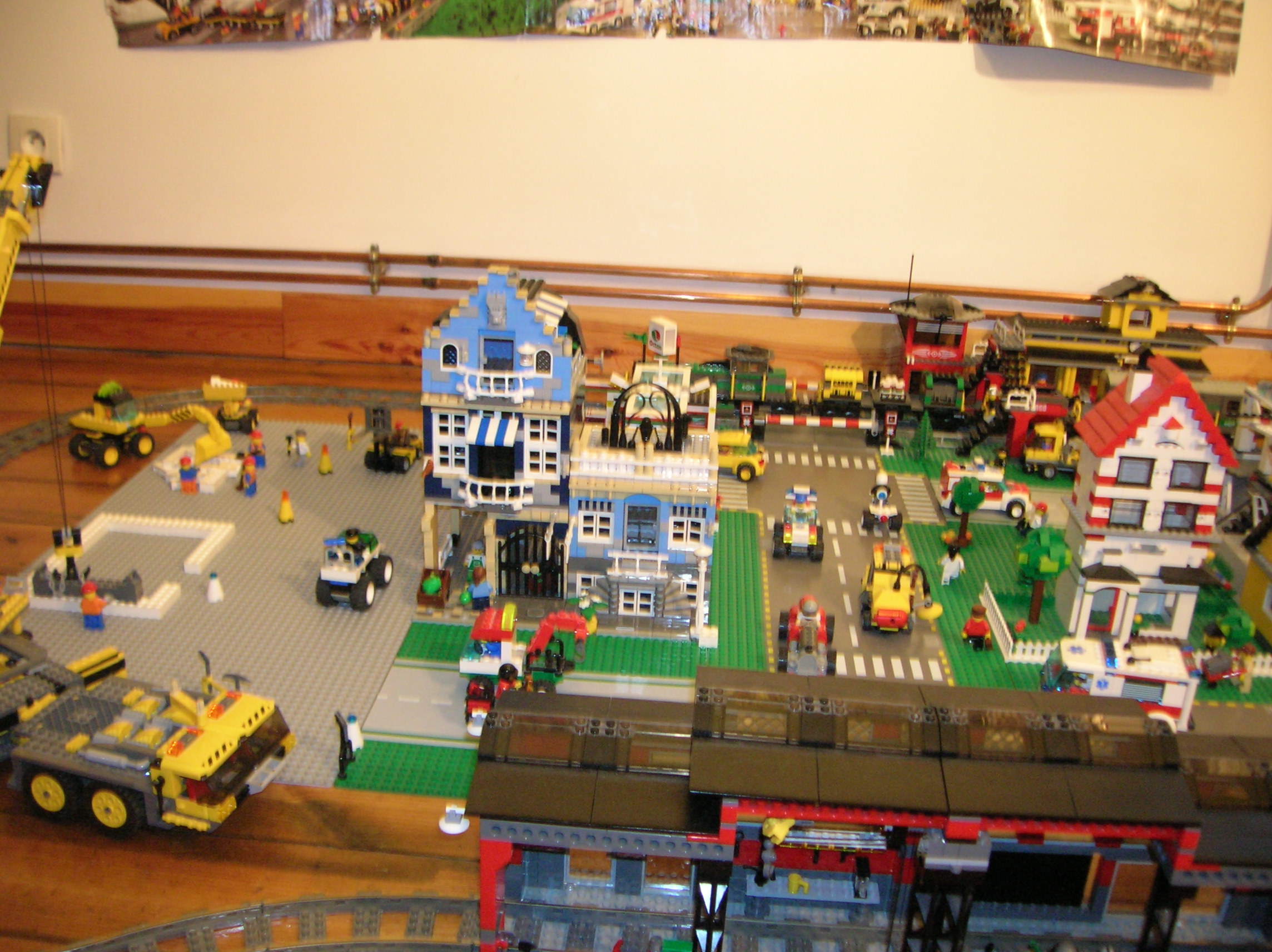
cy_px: 476
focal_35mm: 34
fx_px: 1248
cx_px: 636
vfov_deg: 41.7
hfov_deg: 54.0
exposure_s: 1/1.8
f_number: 2.9
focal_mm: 5.7
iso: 200
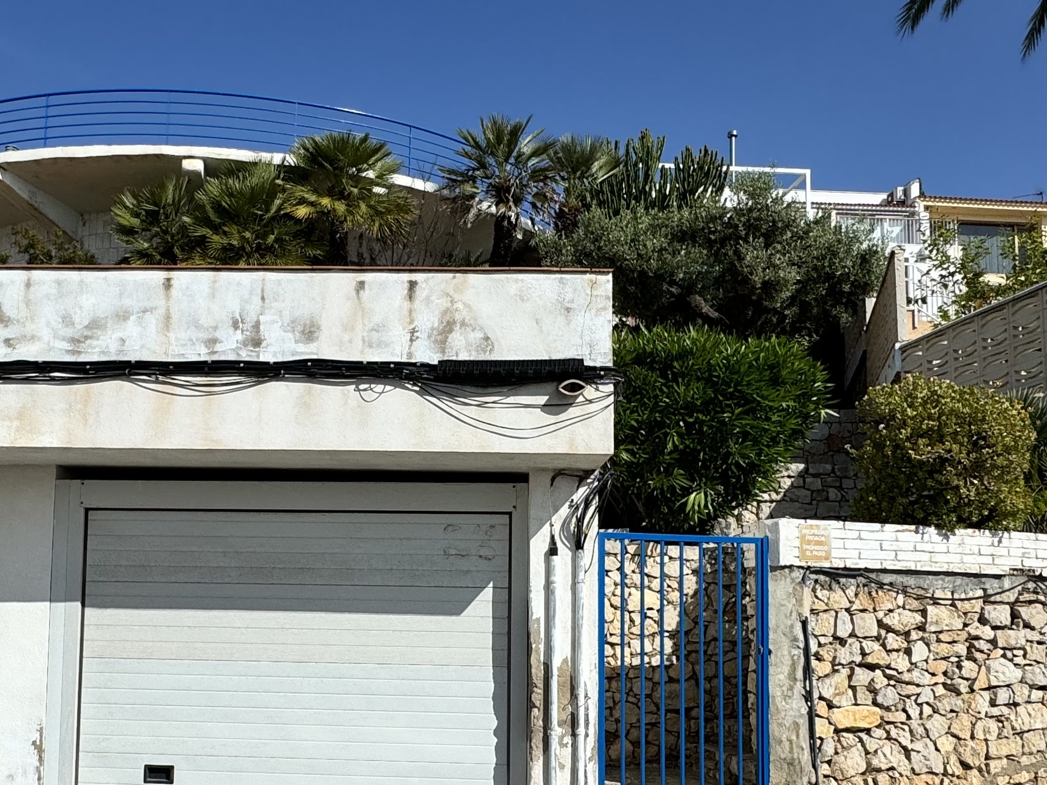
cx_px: 401
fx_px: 998
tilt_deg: +4.8
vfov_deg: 42.3
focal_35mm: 33
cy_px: 527
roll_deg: -0.7
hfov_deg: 54.8
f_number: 2.2
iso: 50
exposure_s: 1/4132
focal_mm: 2.22
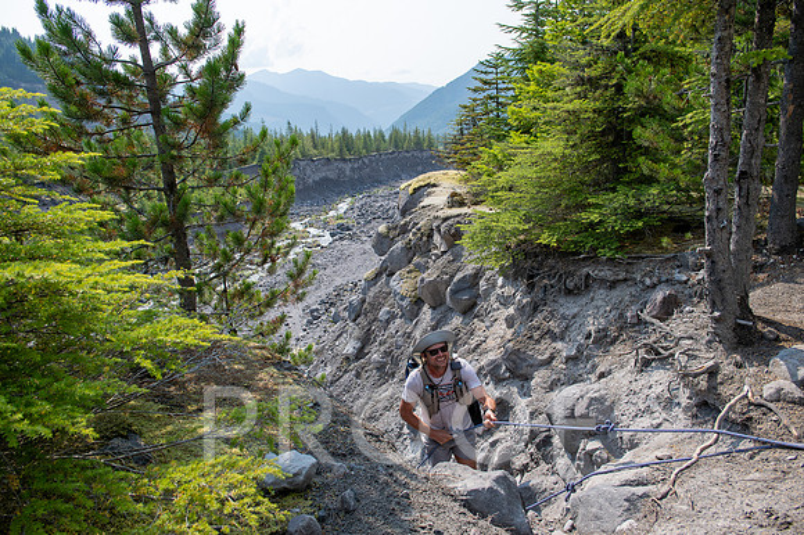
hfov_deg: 69.4
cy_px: 268
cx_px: 402
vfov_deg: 49.5
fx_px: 580
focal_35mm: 26
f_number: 5
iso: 200
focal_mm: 17.5
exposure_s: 1/1250
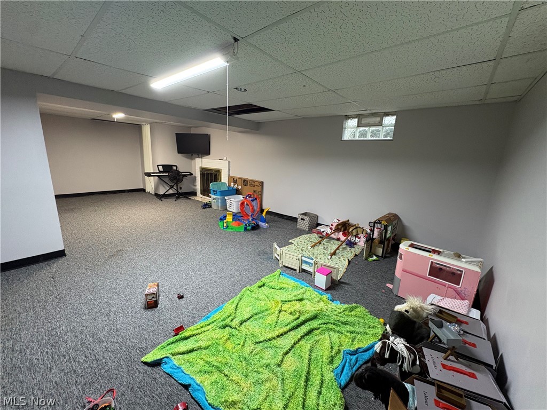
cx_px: 274
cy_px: 205
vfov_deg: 85.7
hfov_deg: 102.1
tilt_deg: -11.8
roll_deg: -2.5
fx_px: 221
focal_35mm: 14
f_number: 2.2
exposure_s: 1/60
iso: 250
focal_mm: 2.22
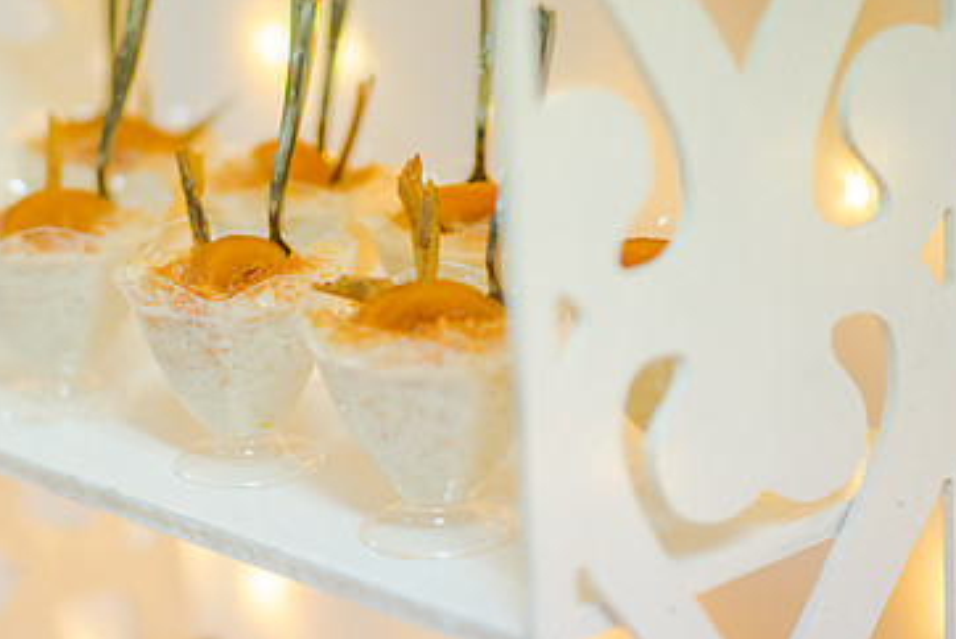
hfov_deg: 15.0
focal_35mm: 136
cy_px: 268
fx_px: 3614
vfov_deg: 10.1
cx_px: 238
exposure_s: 1/160
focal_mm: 85
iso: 800
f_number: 1.8
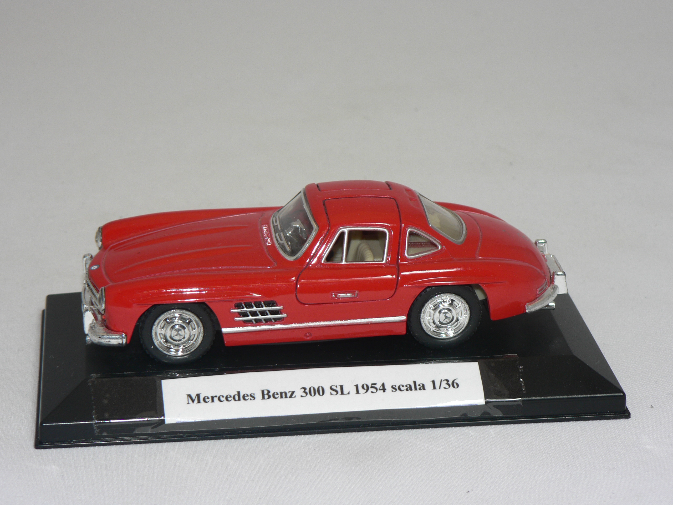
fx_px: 1730
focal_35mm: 89
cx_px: 336
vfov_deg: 16.6
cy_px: 252
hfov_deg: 22.0
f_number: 3.2
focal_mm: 14.9
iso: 80
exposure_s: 1/60
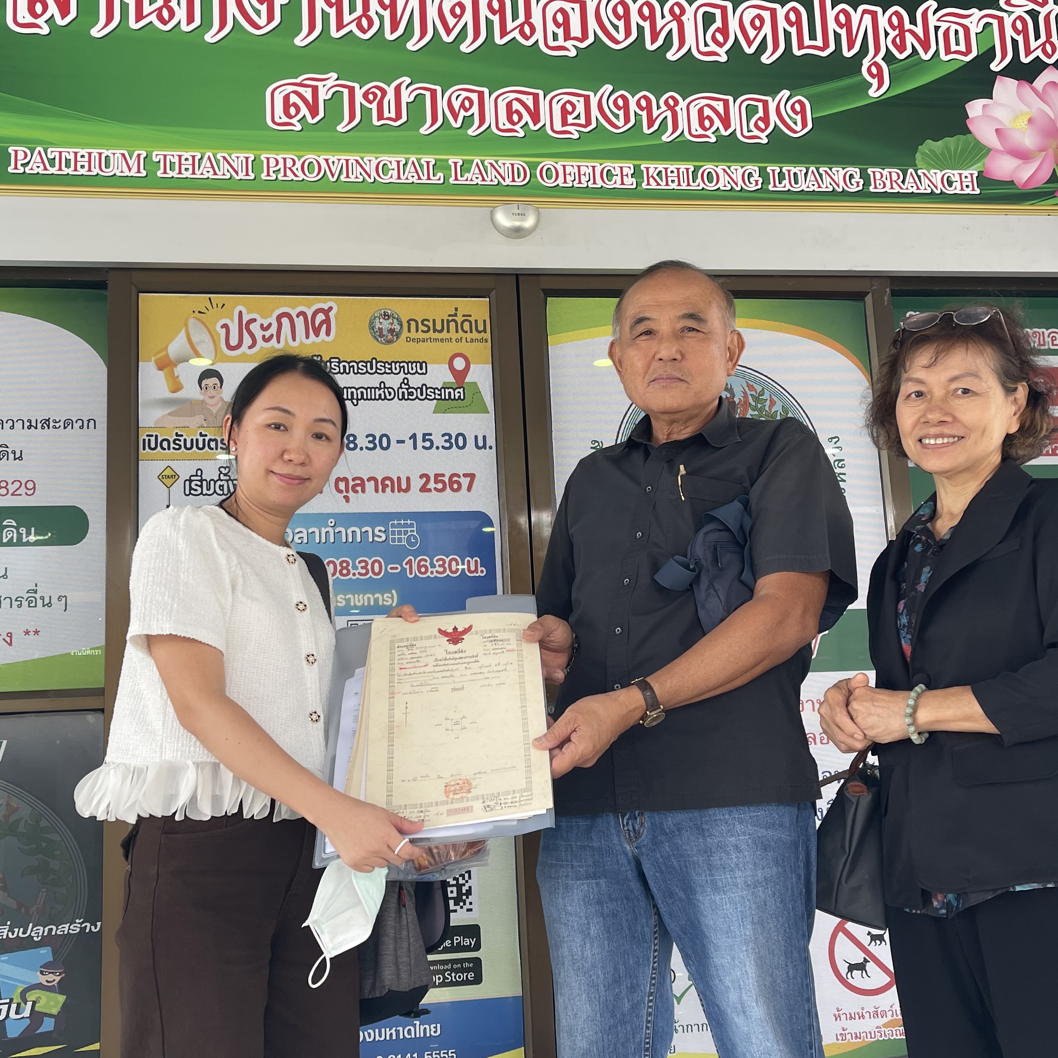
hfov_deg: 44.9
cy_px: 529
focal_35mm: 37
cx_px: 505
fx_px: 1279
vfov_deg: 44.9
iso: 40
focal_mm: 5.1
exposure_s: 1/121
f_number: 1.6
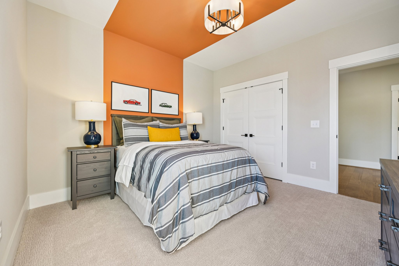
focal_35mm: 14
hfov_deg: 104.3
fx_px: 155
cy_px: 133
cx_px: 200
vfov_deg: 81.2
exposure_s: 1/15
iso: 200
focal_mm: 14
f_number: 8
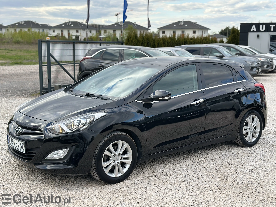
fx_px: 383
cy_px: 104
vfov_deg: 30.3
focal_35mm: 48
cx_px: 138
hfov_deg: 39.7
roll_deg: -0.1
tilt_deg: -8.3
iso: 80
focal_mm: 6.86
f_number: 1.78
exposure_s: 1/1062
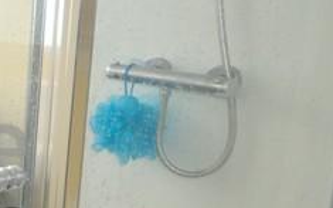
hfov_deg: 21.8
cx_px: -247
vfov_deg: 20.0
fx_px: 590
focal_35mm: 65
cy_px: 128
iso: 400
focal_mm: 10
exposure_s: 1/60
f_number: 4
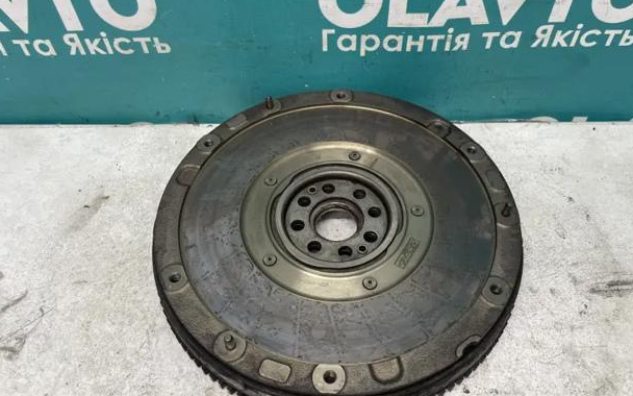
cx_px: 322
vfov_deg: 43.1
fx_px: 500
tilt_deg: -51.9
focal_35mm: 29
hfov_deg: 64.6
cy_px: 195
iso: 125
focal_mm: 4.2
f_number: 1.6
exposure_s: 1/100
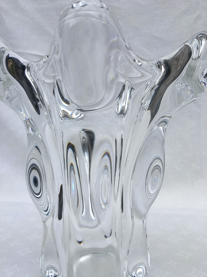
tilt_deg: -0.3
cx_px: 104
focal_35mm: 29
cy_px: 138
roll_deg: -0.2
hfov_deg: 48.2
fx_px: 231
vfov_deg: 61.7
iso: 25
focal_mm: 4.15
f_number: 2.2
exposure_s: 1/442
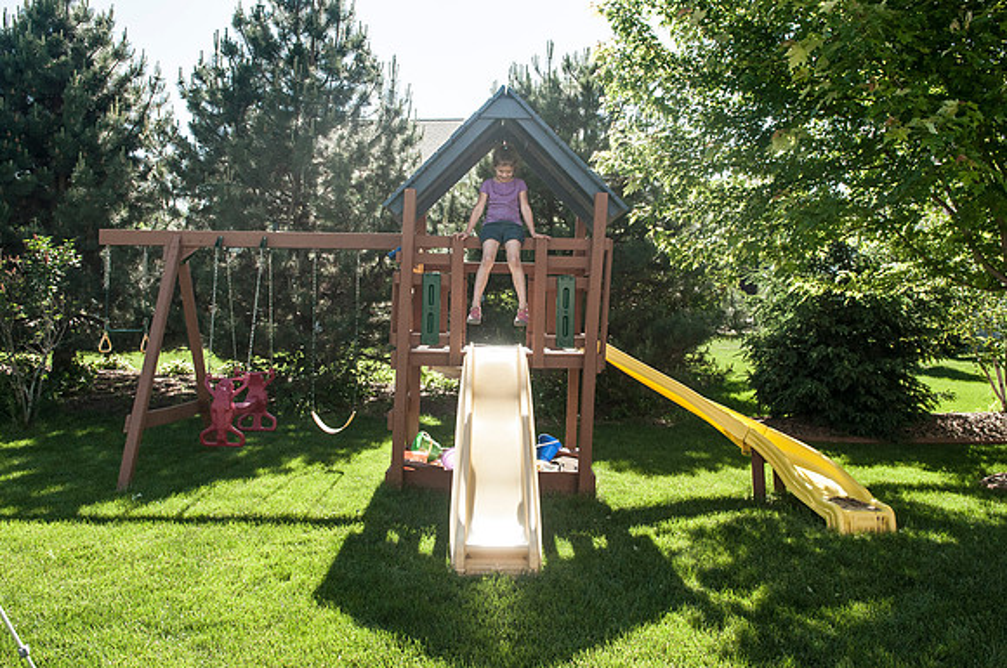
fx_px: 754
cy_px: 334
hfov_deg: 67.5
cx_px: 504
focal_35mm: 27
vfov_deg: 47.8
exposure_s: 1/2000
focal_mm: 18
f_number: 5
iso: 400
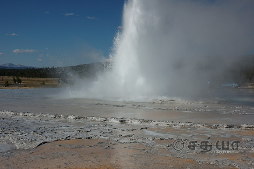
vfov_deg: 28.9
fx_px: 328
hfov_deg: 42.3
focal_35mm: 46
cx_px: 127
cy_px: 84
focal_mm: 31
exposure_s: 1/320
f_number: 9
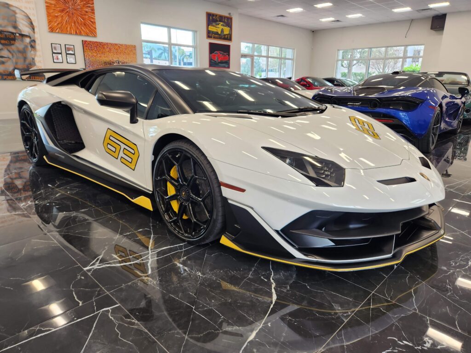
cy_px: 176
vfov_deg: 58.9
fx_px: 313
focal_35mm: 23
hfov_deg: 73.9
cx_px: 236
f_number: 1.8
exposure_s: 1/180
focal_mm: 5.4
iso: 100
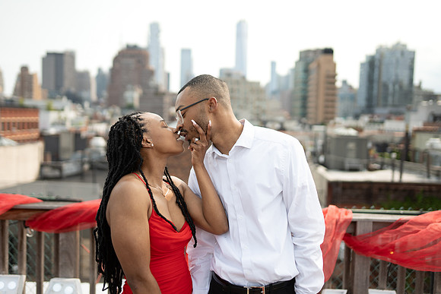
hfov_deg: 54.4
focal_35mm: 35
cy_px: 147
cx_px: 220
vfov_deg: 37.9
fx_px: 429
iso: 100
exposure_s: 1/2500
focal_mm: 35
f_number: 1.6
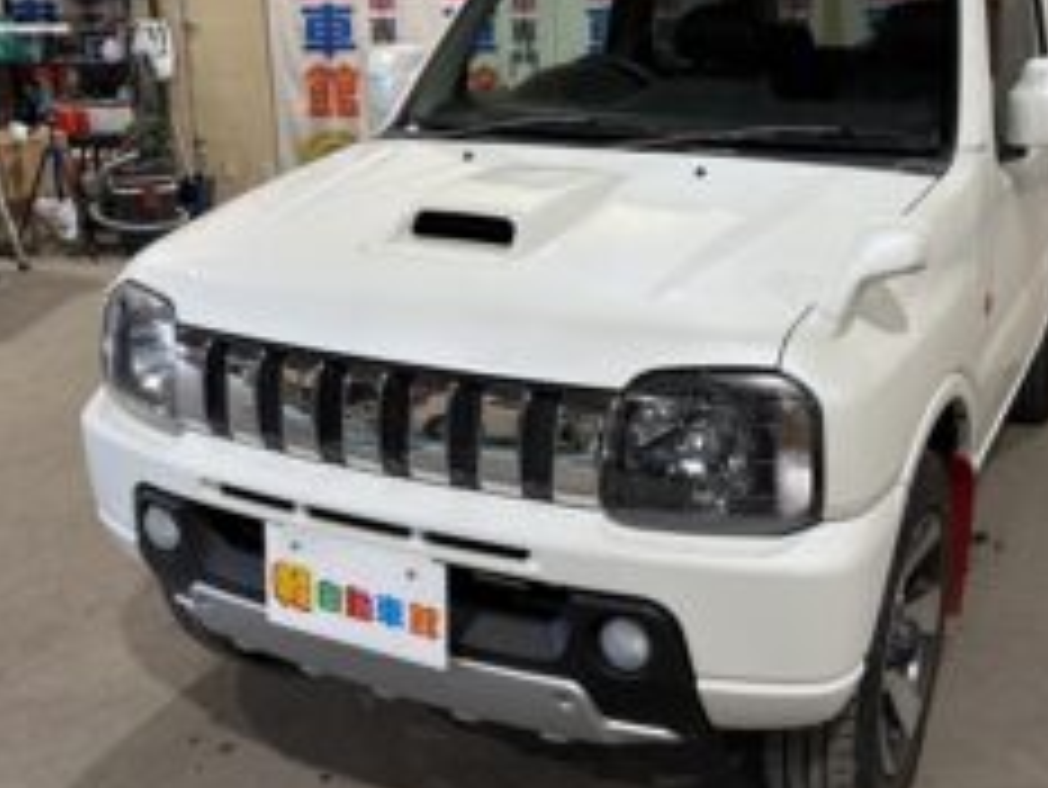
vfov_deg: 36.7
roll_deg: +0.4
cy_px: 322
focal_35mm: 39
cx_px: 634
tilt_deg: -14.7
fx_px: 1181
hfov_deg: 47.5
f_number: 1.6
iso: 125
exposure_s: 1/100
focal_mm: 5.96
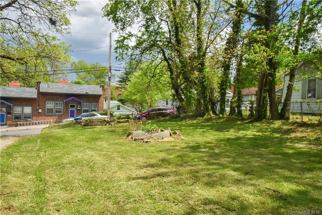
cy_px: 108
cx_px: 161
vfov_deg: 41.1
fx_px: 286
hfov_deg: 58.7
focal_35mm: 32
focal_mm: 32
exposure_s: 1/500
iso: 4000
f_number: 22
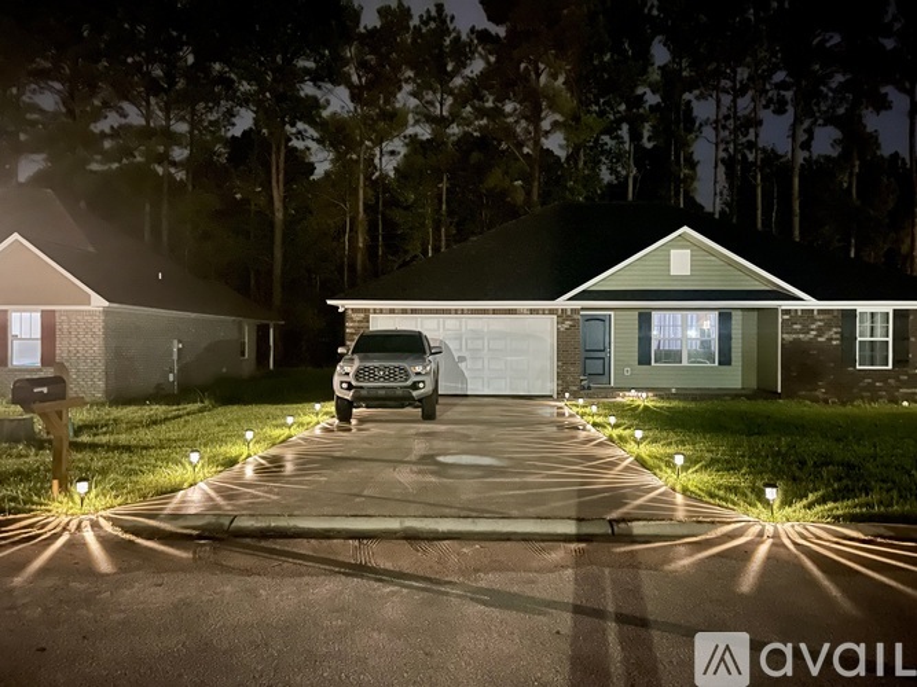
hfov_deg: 67.3
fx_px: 689
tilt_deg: -0.5
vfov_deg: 53.0
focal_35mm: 26
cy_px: 344
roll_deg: -0.4
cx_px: 458
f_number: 1.6
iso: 2500
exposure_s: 1/2
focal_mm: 5.1
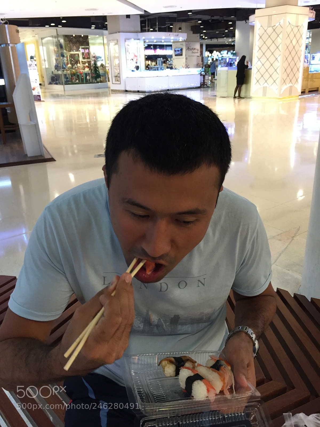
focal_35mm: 29
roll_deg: +3.1
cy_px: 214
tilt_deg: -20.2
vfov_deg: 61.7
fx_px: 357
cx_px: 160
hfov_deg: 48.2
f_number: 2.2
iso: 160
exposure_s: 1/33
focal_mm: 4.15
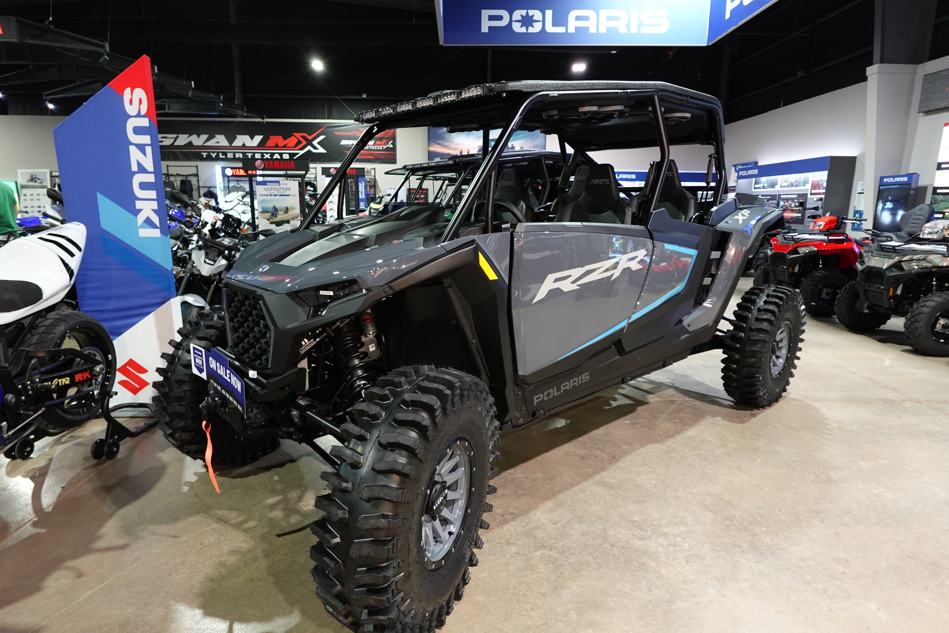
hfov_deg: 84.0
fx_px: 527
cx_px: 474
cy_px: 316
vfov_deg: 61.9
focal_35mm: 20
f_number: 2
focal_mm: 7.6
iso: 500
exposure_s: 1/80
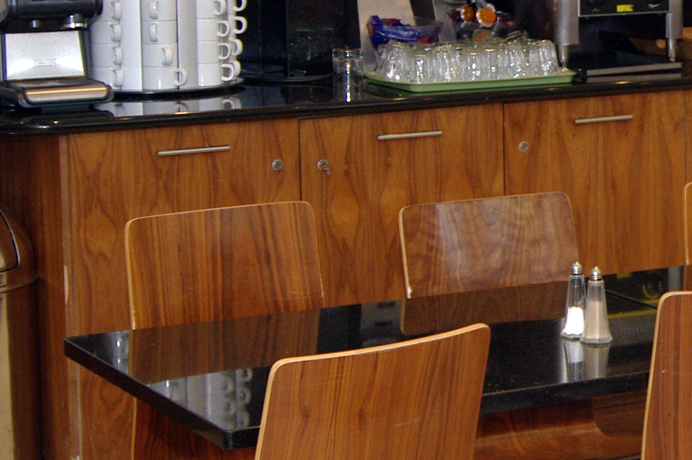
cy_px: 180
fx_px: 2150
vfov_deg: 12.2
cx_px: 732
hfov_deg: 17.7
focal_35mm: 112
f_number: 4
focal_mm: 21
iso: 400
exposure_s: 1/30
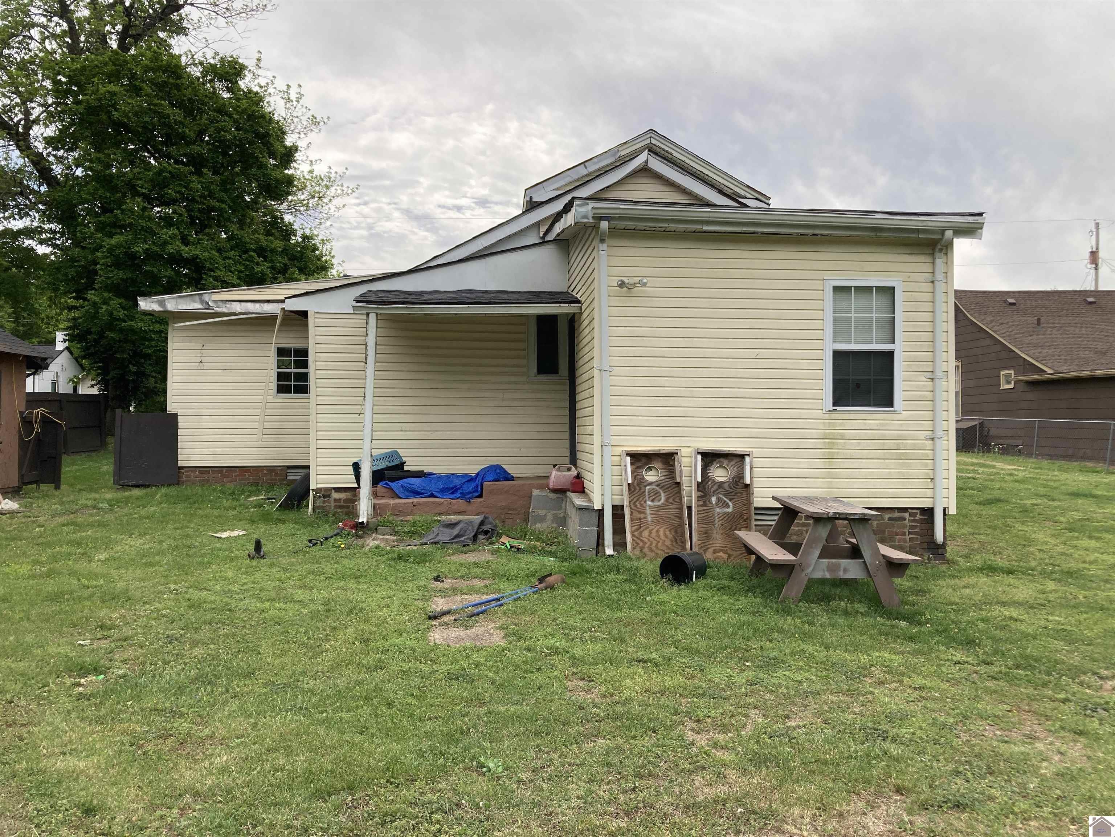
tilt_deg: +1.1
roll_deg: -1.2
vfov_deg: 49.7
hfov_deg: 63.4
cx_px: 558
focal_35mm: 28
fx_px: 902
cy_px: 418
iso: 20
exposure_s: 1/1567
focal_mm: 3.99
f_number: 1.8
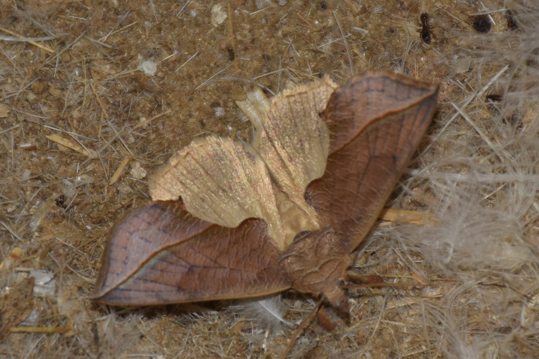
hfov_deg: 9.8
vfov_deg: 6.5
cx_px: 270
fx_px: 3144
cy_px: 180
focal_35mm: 210
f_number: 5.6
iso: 320
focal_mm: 140
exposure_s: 1/60
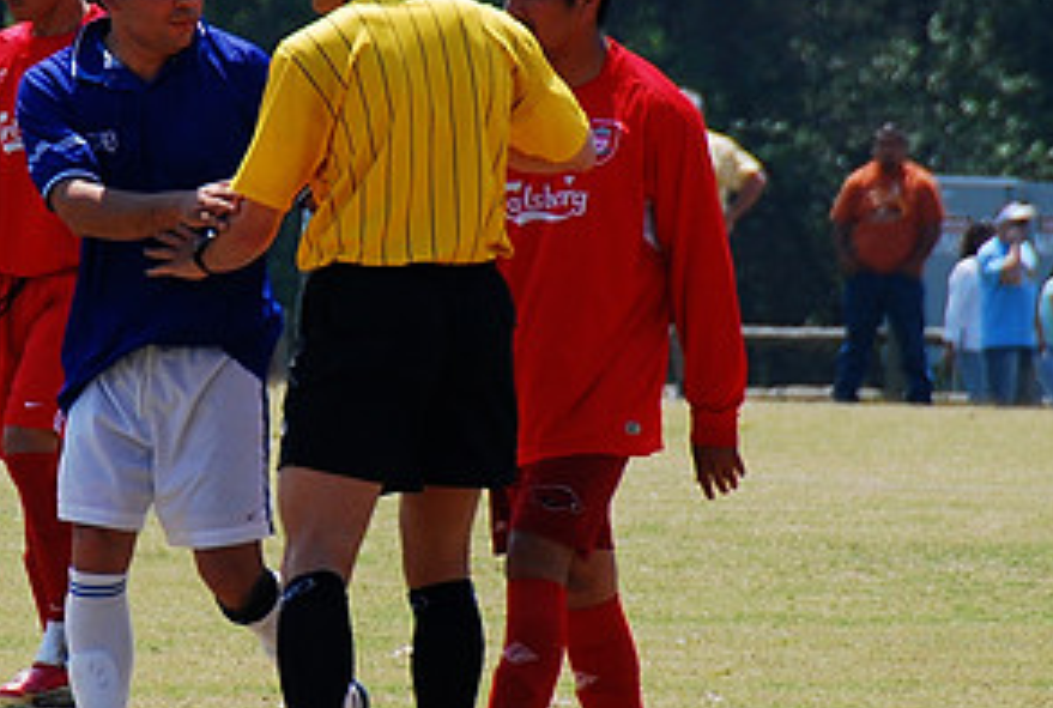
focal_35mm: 594
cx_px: 665
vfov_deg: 2.3
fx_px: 17419
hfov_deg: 3.5
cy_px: 279
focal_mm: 200
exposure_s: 1/320
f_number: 5.6
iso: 100
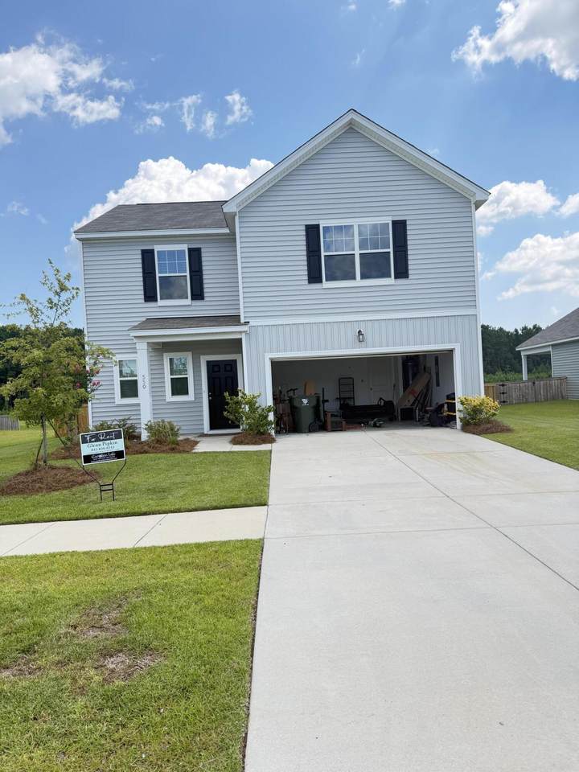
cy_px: 386
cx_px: 290
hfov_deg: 56.8
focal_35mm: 24
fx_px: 535
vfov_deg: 71.6
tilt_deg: -3.8
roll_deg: +2.9
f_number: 1.78
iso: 100
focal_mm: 6.76
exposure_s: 1/1337
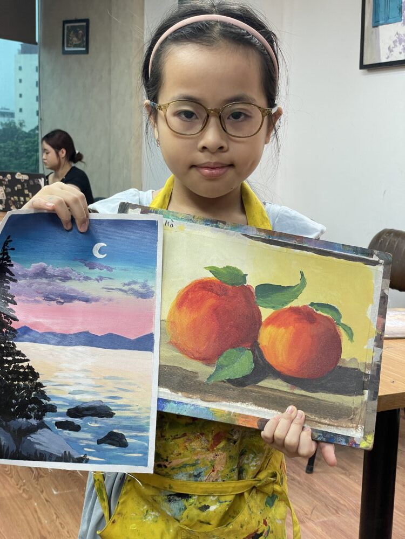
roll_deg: -2.8
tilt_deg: -7.6
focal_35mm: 52
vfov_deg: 36.8
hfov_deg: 28.0
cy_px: 270
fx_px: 811
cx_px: 202
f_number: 2
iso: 80
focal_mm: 6
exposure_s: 1/100
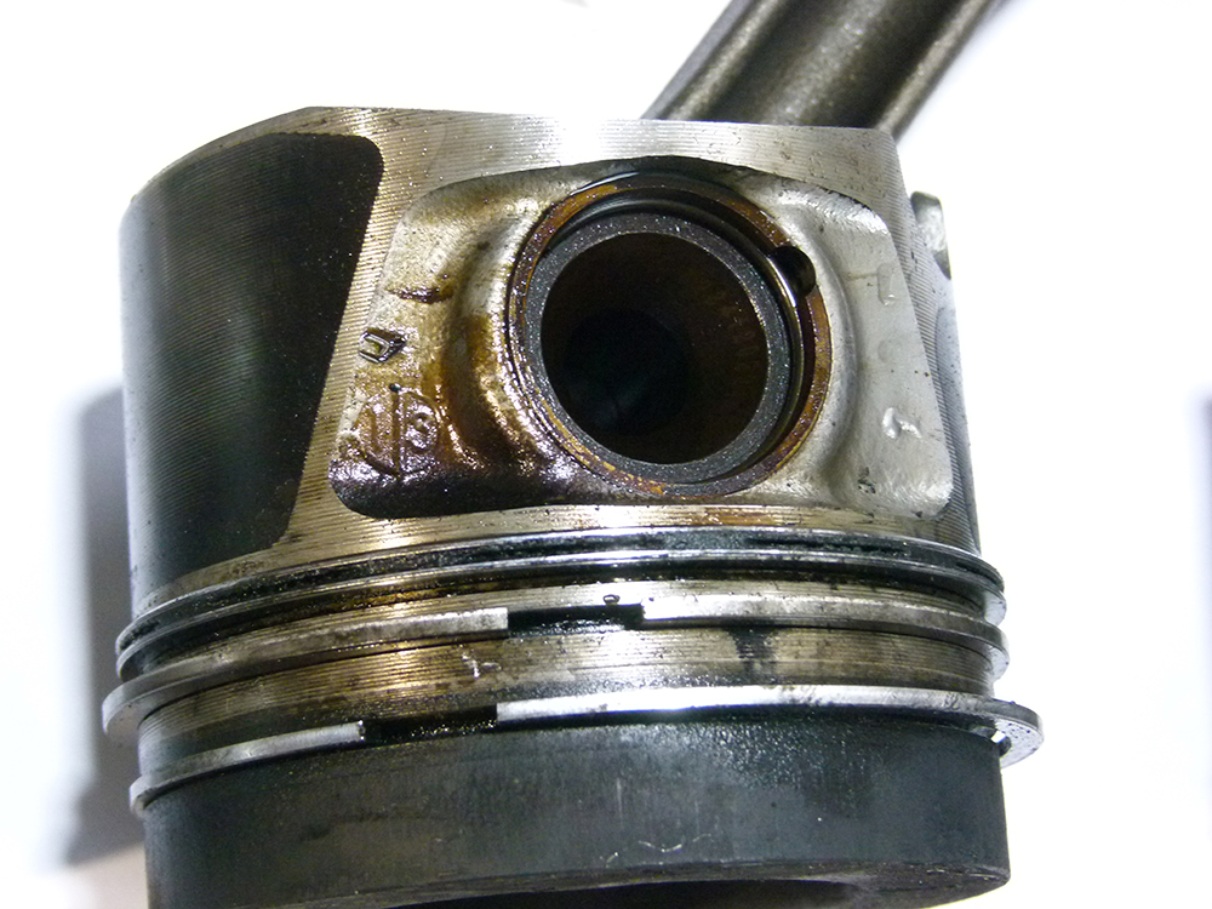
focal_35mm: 80
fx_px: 2801
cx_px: 606
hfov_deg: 24.4
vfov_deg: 18.4
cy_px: 454
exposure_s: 1/30
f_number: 3.4
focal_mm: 14.4
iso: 400
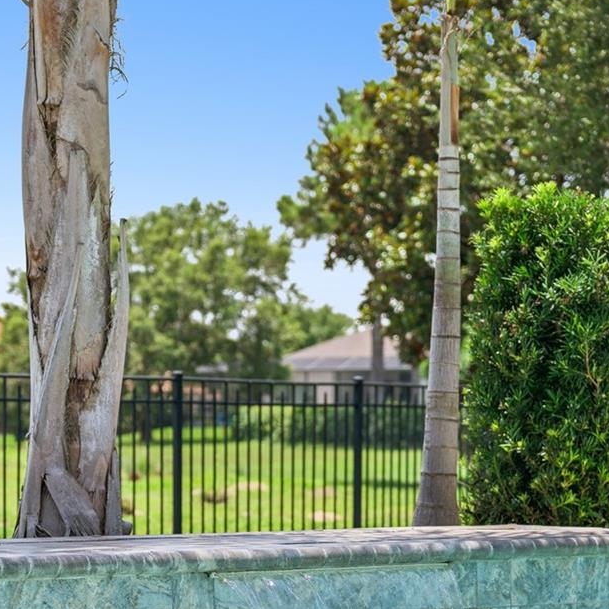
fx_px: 2667
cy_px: 457
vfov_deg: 13.0
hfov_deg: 13.0
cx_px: 245
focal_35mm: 134
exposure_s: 1/1600
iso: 100
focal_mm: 60
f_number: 2.8
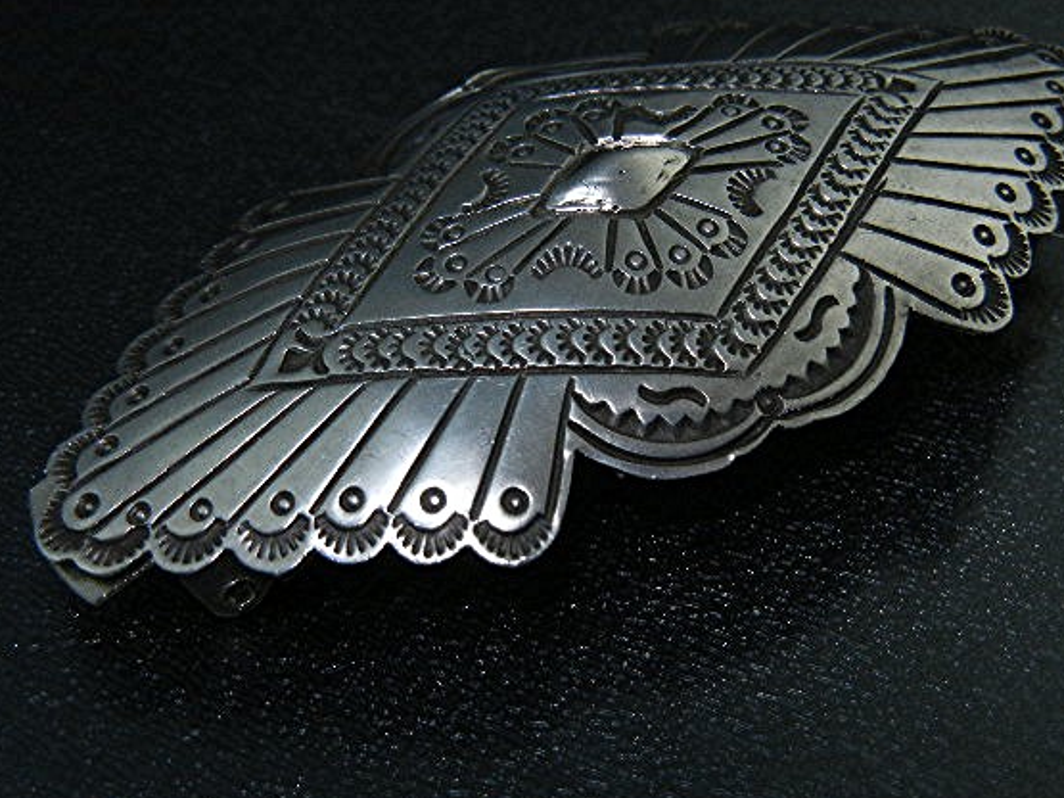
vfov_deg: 24.4
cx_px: 569
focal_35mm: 60
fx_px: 1844
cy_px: 397
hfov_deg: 32.2
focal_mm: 9.3
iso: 256
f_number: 7.8
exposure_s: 1/30
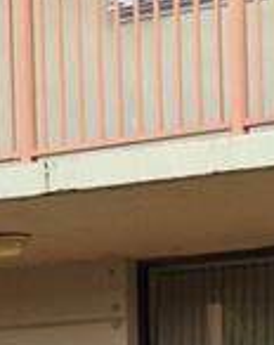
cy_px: 610
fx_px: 1883
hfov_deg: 7.8
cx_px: 645
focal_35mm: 185
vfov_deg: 9.9
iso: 25
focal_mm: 5.4
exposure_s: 1/223
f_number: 1.8
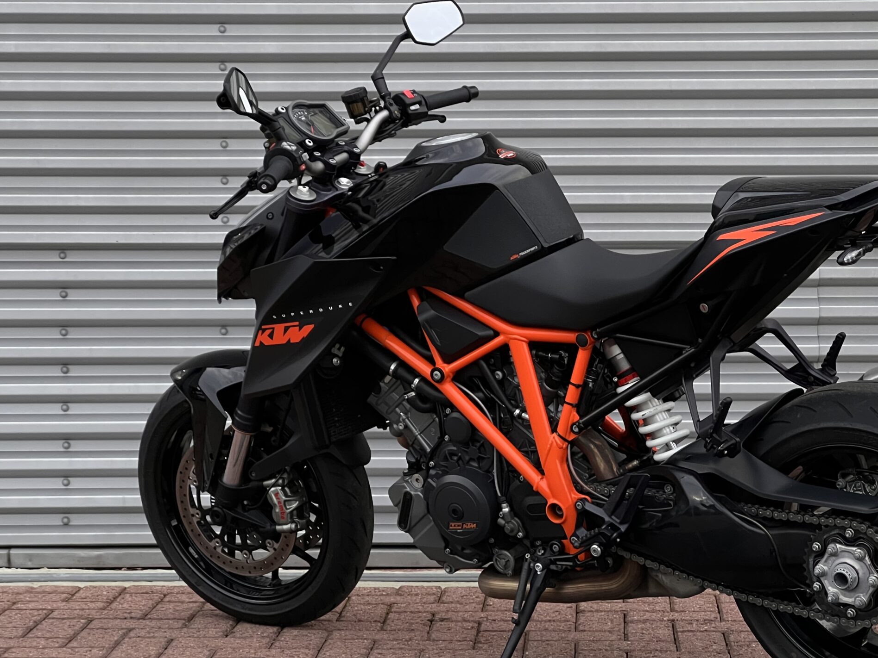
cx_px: 548
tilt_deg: -4.7
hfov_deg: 18.9
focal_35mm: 104
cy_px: 363
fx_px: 2638
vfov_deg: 14.2
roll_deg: +0.1
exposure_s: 1/99
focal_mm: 9
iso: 200
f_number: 2.8
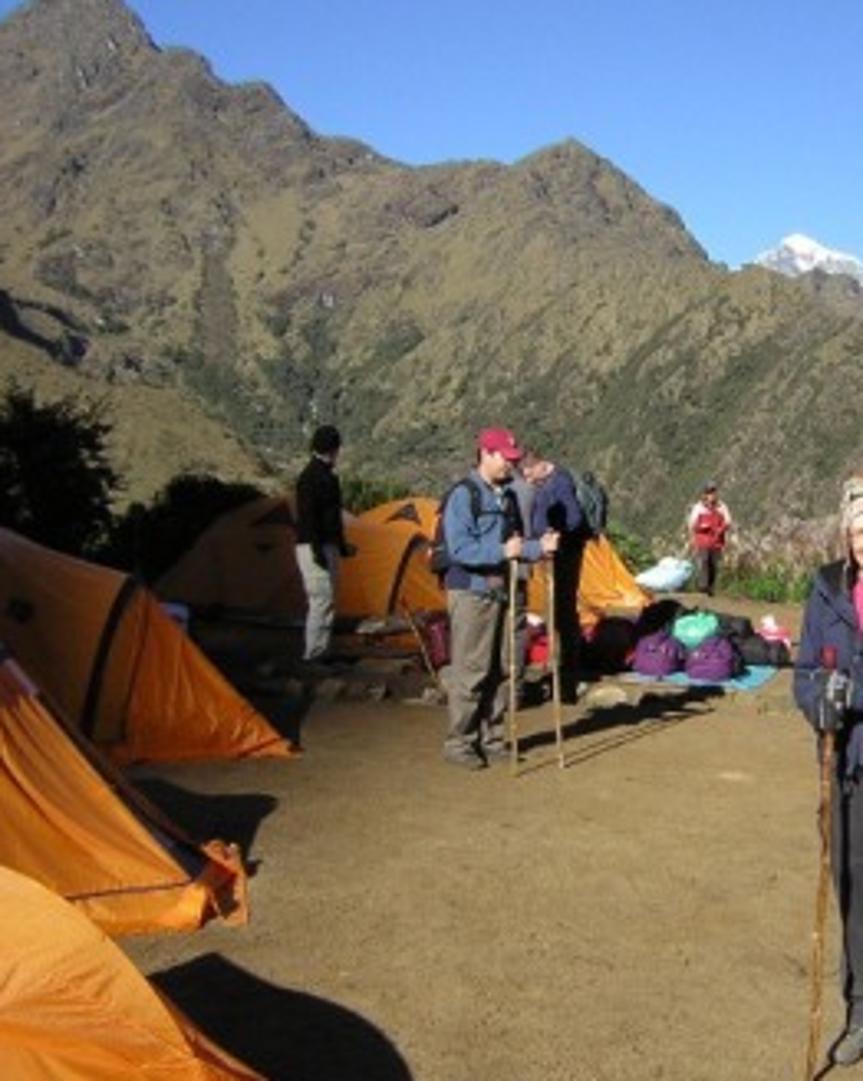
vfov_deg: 38.8
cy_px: 550
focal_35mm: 48
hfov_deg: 30.4
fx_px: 1534
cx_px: 731
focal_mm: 4.7
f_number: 5.2
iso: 50
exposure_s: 1/277
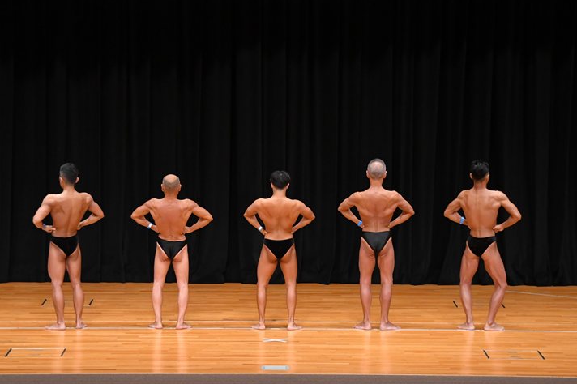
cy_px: 206
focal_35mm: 147
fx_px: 2355
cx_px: 274
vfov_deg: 9.3
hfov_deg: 14.0
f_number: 5.6
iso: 3200
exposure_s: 1/400
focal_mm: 90
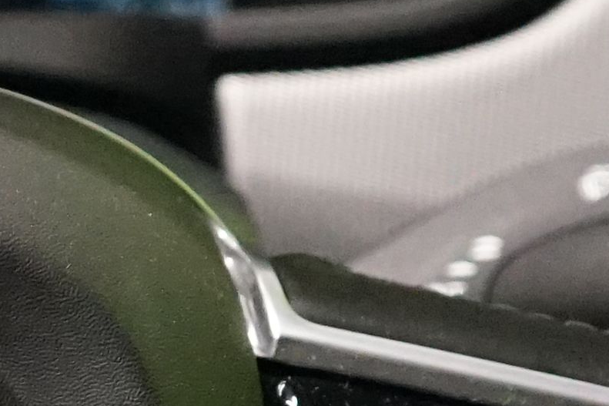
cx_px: -389
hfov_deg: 7.8
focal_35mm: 258
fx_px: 4363
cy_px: 373
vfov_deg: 5.3
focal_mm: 34
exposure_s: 1/50
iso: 6400
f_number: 4
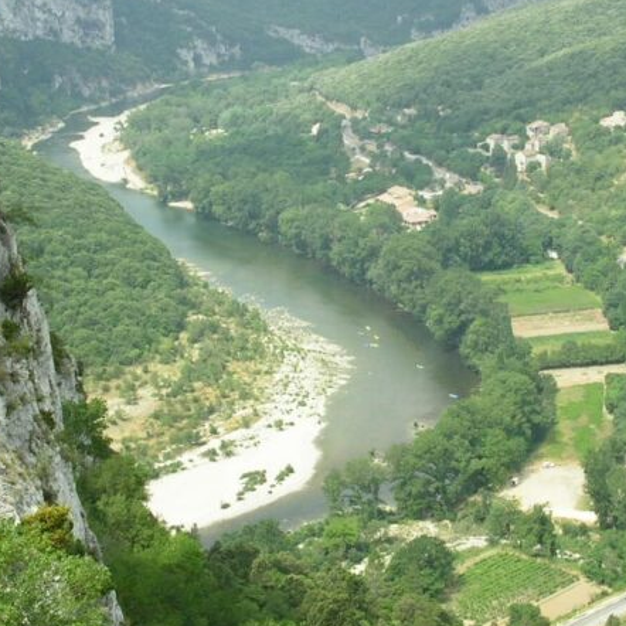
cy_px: 235
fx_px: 1678
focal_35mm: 82
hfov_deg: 21.1
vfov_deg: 21.1
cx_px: 391
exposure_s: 1/350
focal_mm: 8.4
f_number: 5.6
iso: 100
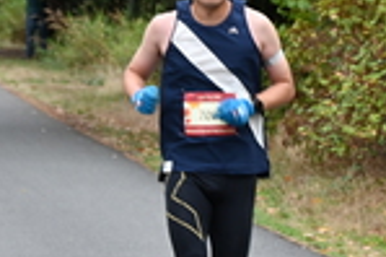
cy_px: 144
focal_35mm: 325
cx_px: 562
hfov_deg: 6.3
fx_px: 3481
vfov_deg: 4.2
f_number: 6.3
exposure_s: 1/125
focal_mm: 88
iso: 640
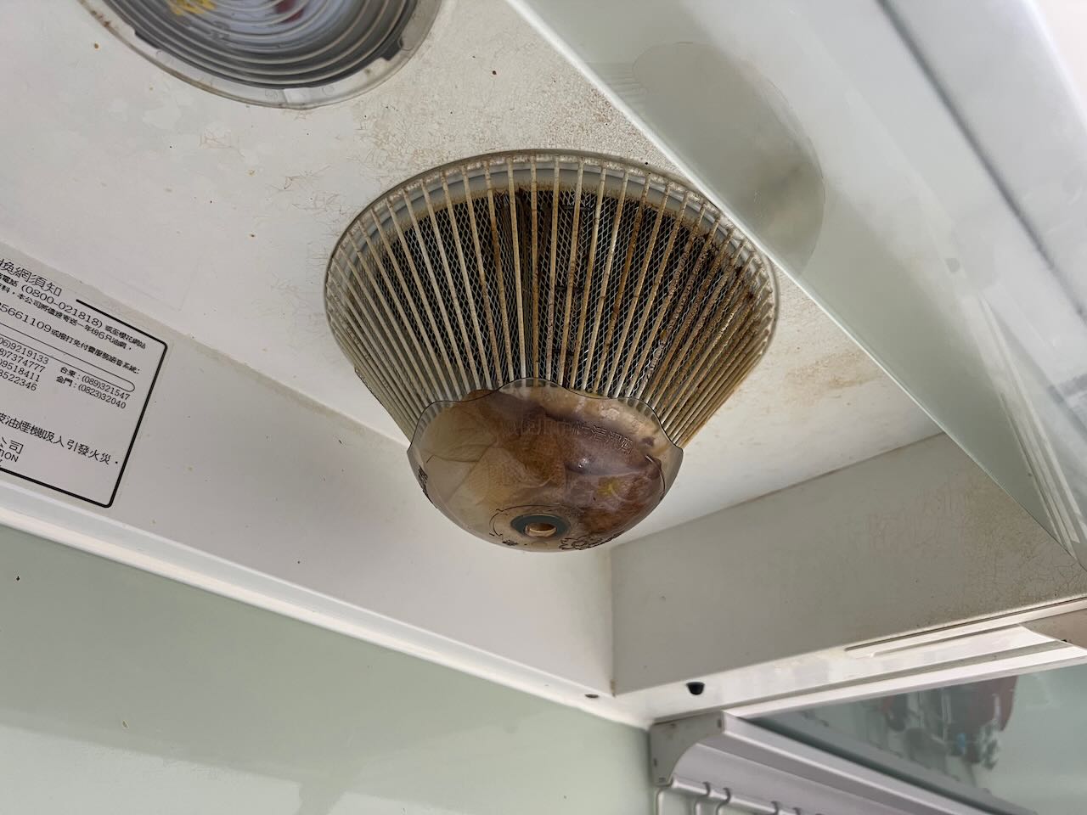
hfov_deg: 67.3
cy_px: 408
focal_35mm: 26
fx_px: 816
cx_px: 544
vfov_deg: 53.1
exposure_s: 1/60
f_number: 1.5
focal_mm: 5.7
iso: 125
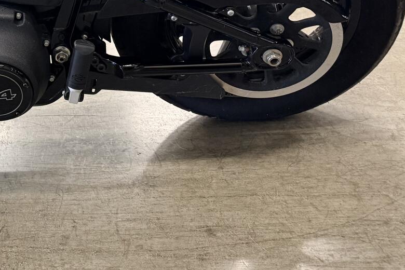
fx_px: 720
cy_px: -79
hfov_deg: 28.2
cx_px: -54
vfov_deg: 19.6
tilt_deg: -16.6
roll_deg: +9.6
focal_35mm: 64
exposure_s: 1/60
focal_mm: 6.76
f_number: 1.78
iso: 250
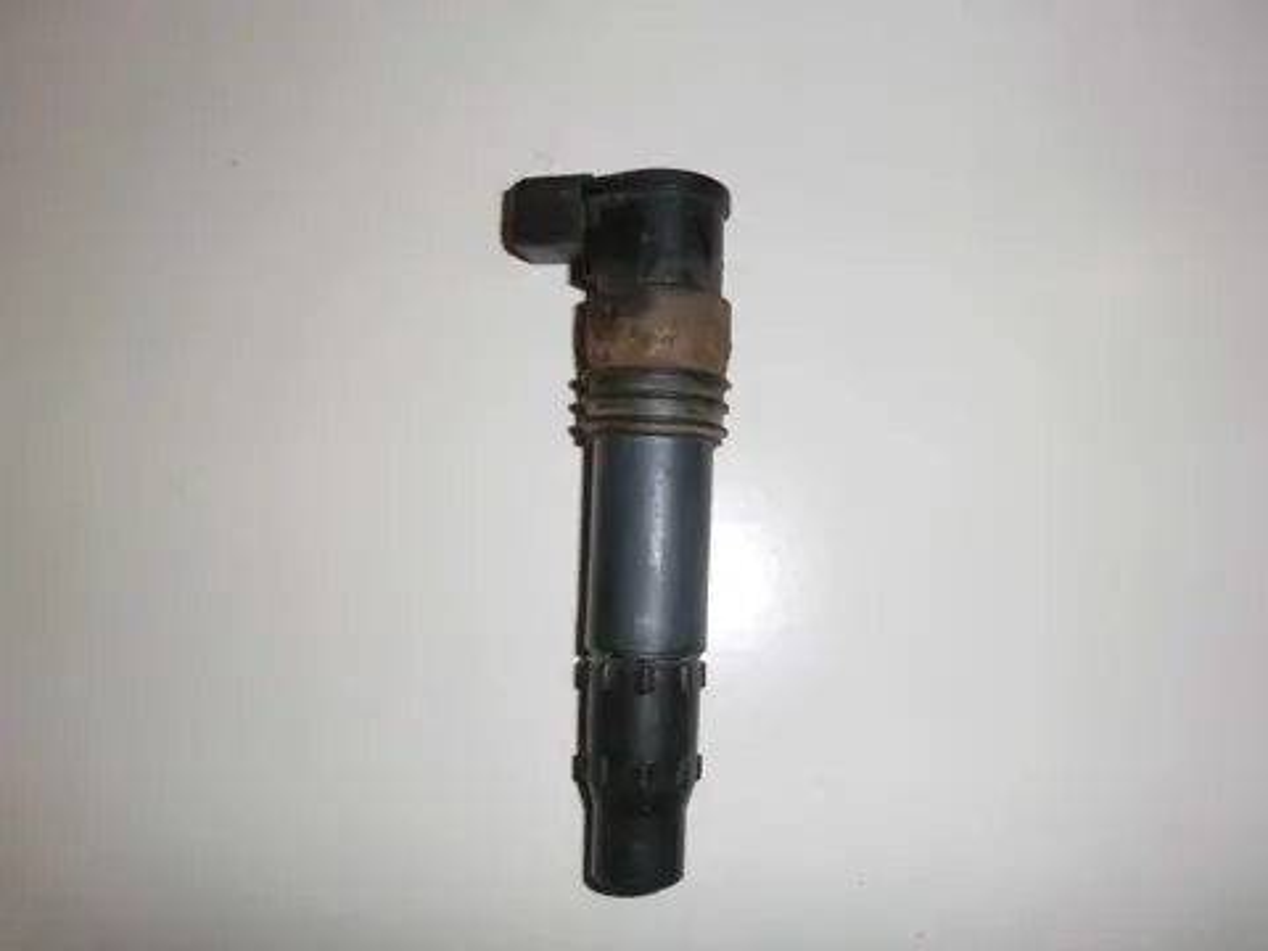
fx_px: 989
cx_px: 634
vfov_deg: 51.4
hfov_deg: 65.3
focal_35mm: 27
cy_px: 476
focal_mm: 4.9
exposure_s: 1/60
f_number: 3.2
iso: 100
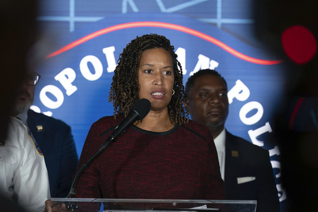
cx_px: 127
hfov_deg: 7.2
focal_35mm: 288
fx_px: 2544
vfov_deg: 4.8
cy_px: 151
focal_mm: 178
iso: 1600
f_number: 3.5
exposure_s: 1/320
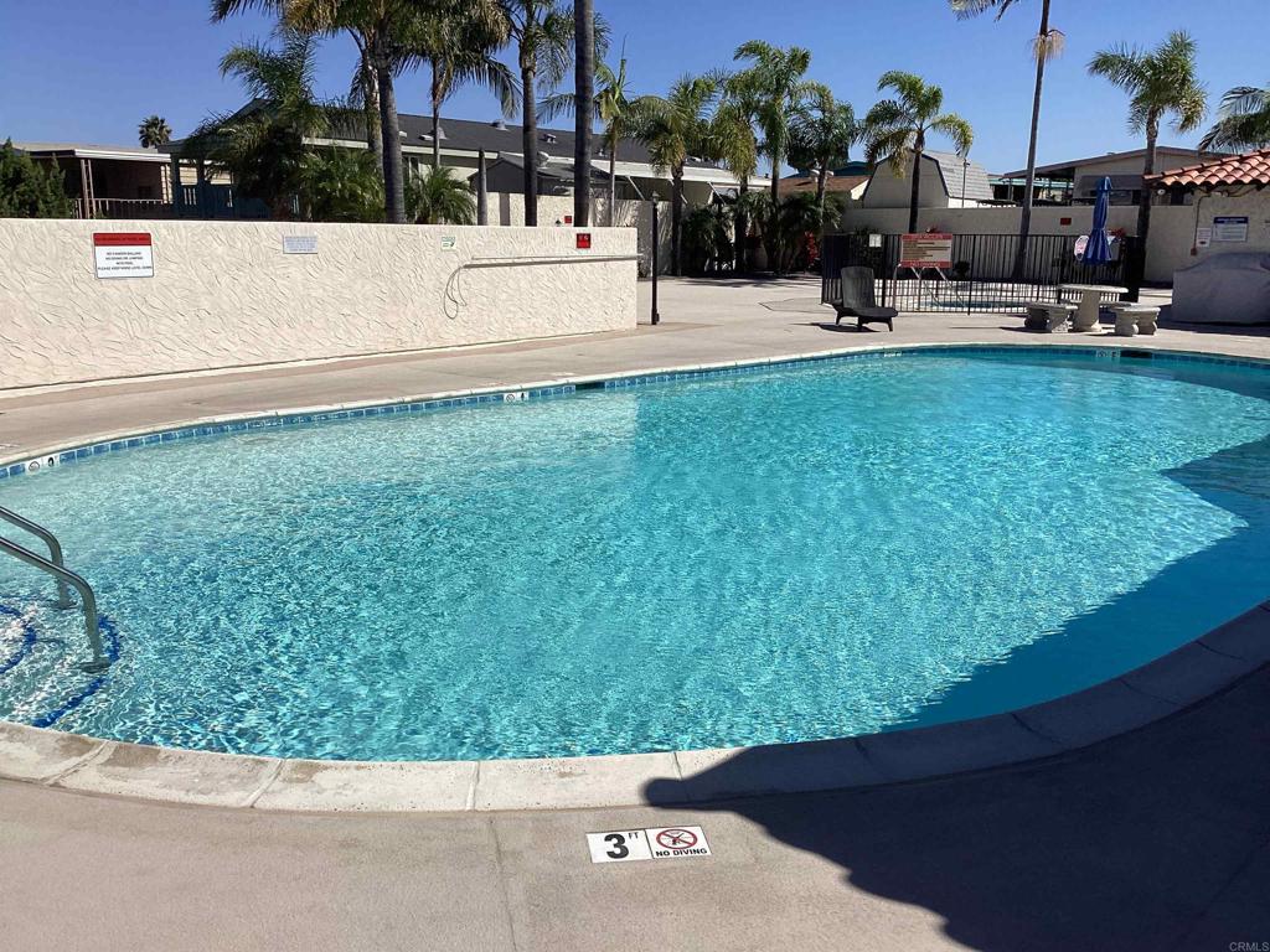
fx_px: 1137
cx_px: 635
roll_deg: -0.5
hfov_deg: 58.4
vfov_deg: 45.4
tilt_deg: -13.9
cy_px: 476
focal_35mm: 31
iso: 25
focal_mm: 3.3
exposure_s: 1/3135
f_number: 2.4
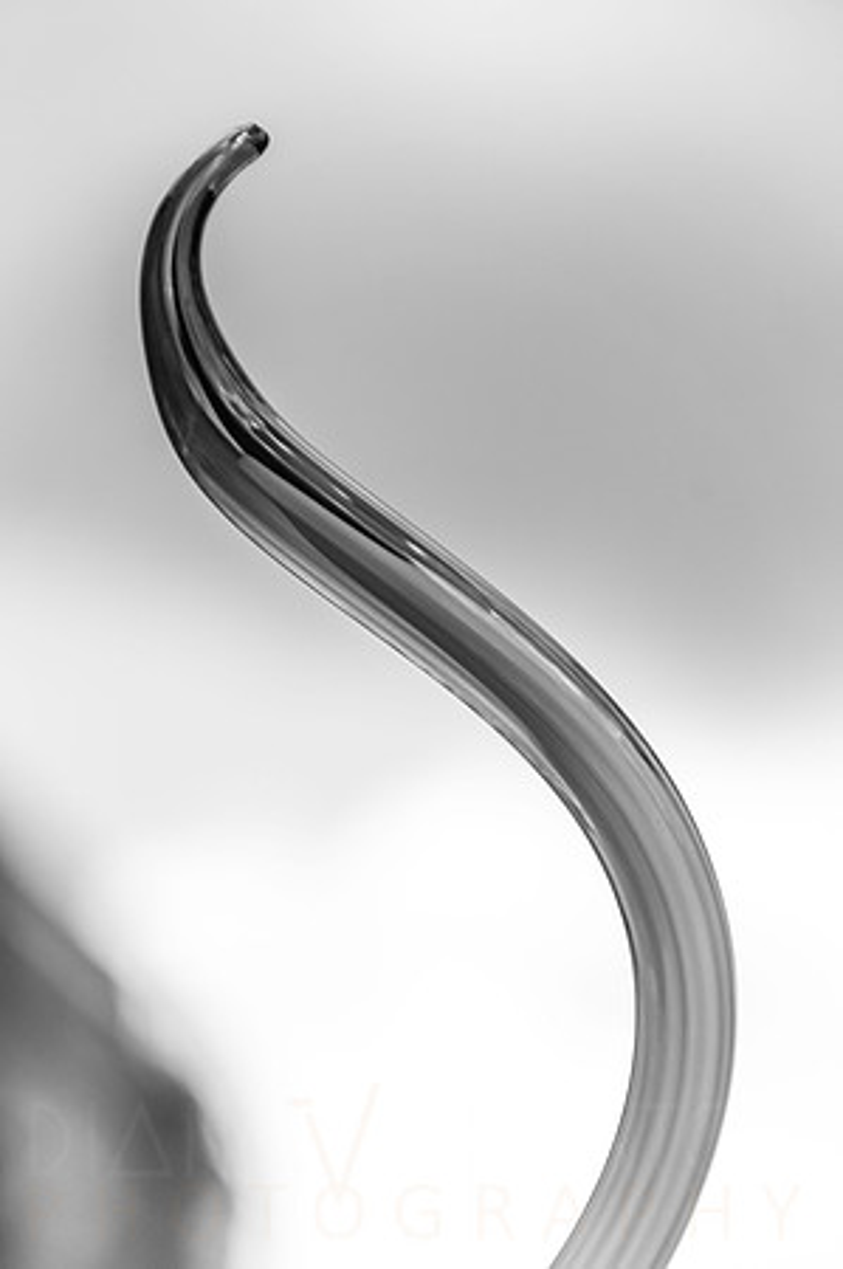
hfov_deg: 4.4
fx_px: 11089
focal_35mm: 315
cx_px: 422
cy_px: 634
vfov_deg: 6.5
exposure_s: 1/500
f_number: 8
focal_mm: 210
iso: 100
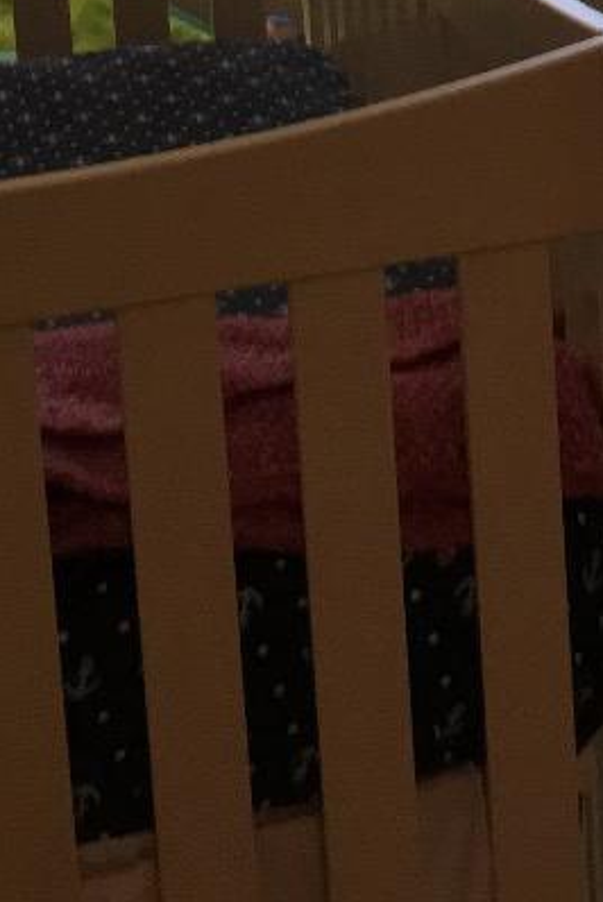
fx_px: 2734
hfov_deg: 11.6
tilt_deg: -8.8
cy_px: -190
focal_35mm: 109
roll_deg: +1.2
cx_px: 1086
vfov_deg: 17.8
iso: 160
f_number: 2.2
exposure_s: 1/30
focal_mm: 4.15
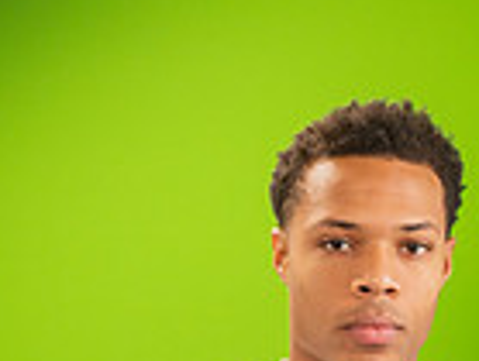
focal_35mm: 139
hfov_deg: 14.1
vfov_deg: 10.3
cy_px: 584
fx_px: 1928
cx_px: 156
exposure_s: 1/60
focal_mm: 24
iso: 800
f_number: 18
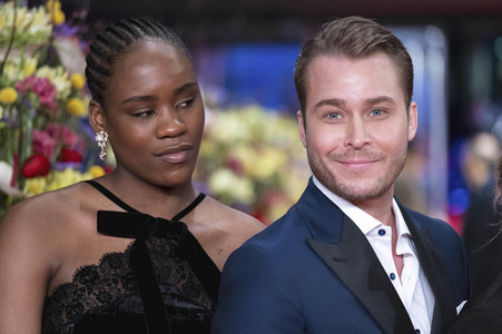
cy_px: 167
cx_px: 251
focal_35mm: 210
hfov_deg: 9.8
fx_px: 2926
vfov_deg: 6.5
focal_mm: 140
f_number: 2.8
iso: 2500
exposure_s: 1/140
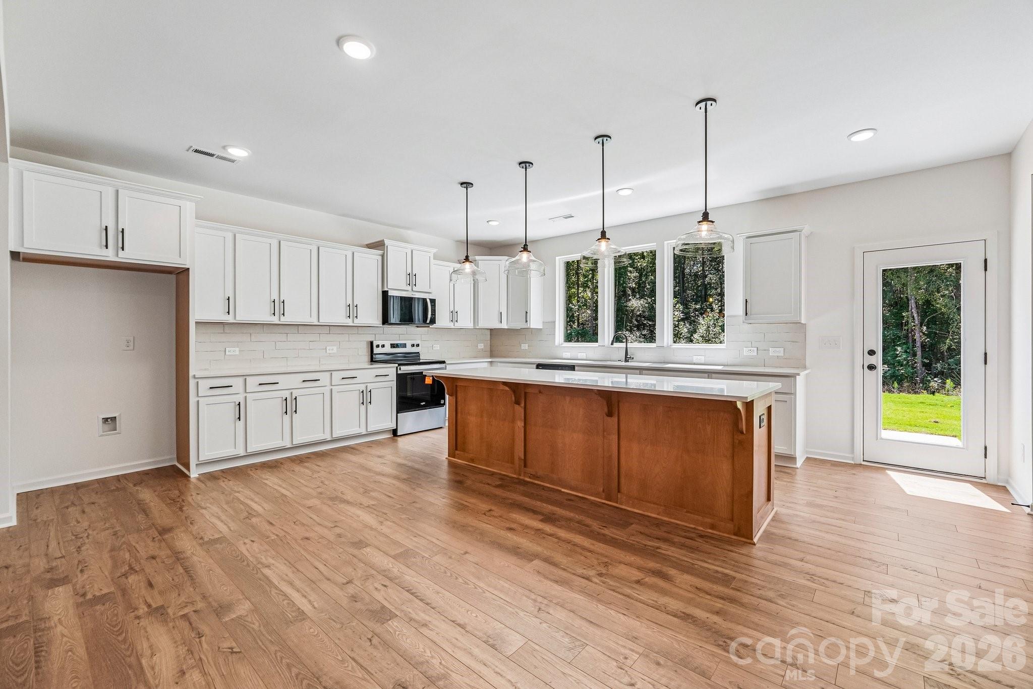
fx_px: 430
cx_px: 516
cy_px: 344
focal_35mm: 15
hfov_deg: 100.4
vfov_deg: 77.3
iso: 250
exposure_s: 1/30
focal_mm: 10
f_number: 8
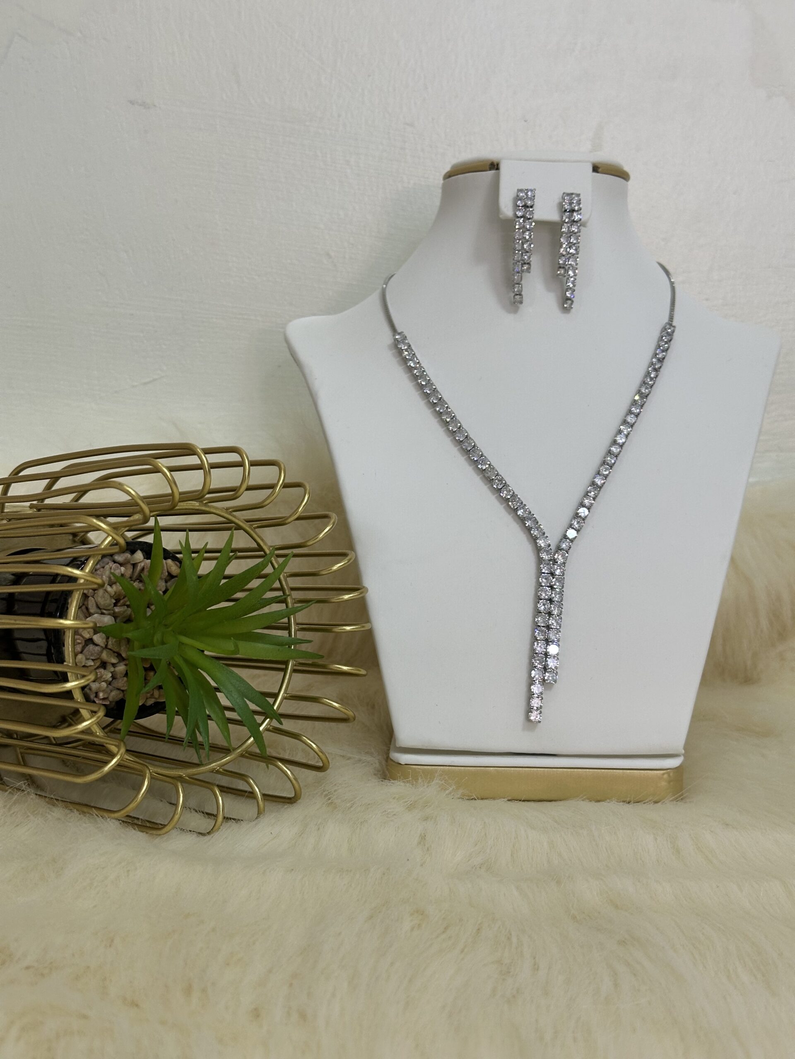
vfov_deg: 39.7
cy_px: 530
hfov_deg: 30.3
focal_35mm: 48
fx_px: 1470
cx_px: 398
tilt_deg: -7.0
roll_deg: -1.6
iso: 80
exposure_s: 1/74
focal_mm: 6.86
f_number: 1.78
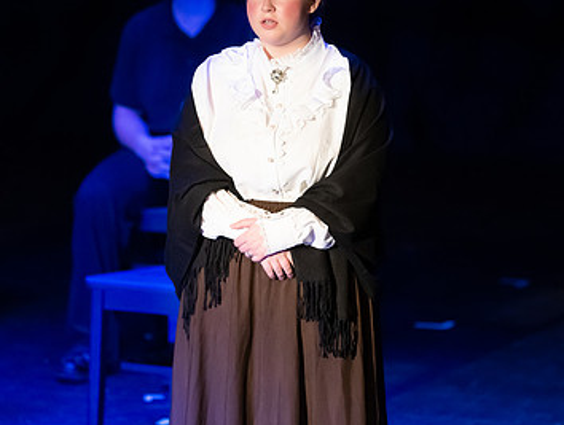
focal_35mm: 544
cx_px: 284
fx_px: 8881
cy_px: 144
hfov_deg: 3.6
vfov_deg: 2.7
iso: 8000
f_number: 2.8
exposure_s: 1/200
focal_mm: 300
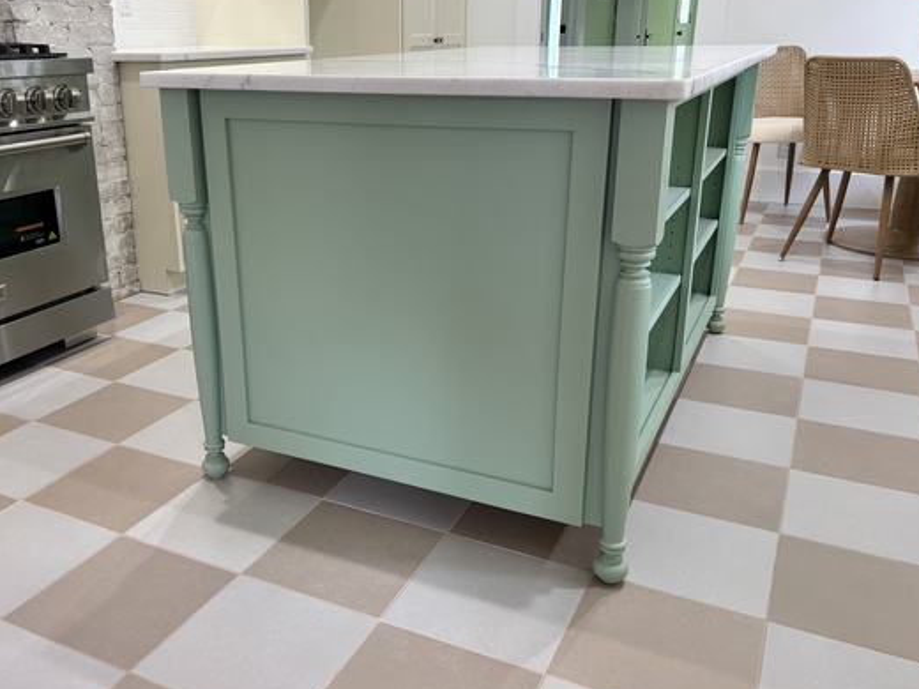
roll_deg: +0.9
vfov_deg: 44.1
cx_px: 366
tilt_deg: -18.0
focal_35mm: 32
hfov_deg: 56.4
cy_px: 316
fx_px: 850
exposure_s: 1/60
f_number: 1.6
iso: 80
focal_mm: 5.96
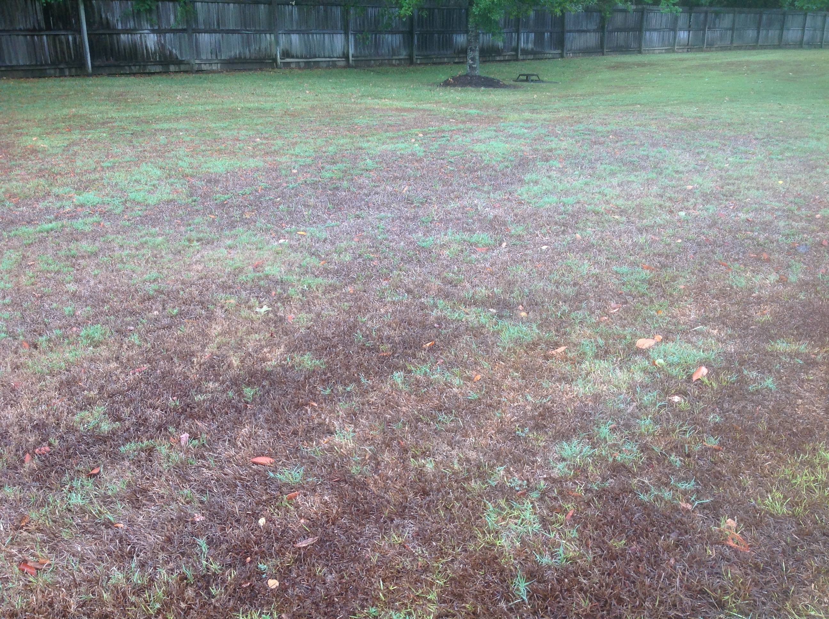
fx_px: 837
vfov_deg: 40.6
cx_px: 414
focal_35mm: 35
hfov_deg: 52.7
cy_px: 310
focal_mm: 4.28
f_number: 2.4
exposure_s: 1/120
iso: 64
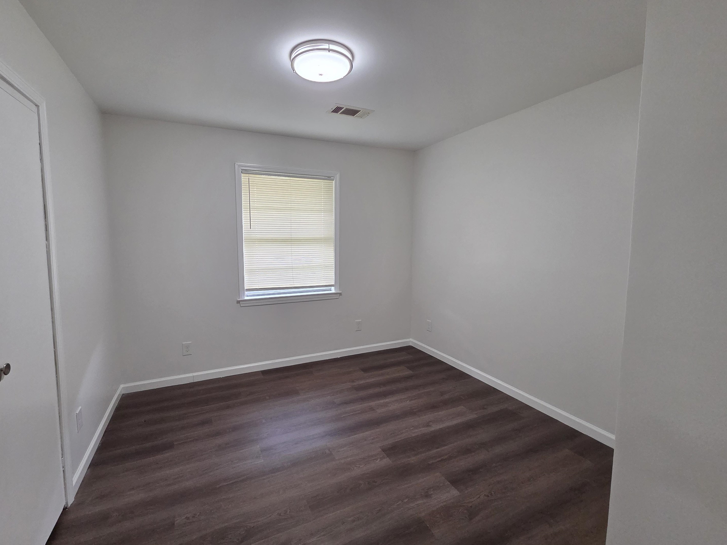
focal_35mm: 14
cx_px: 337
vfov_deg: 85.7
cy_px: 267
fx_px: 294
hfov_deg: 101.9
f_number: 2.2
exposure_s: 1/120
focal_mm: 2.2
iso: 200
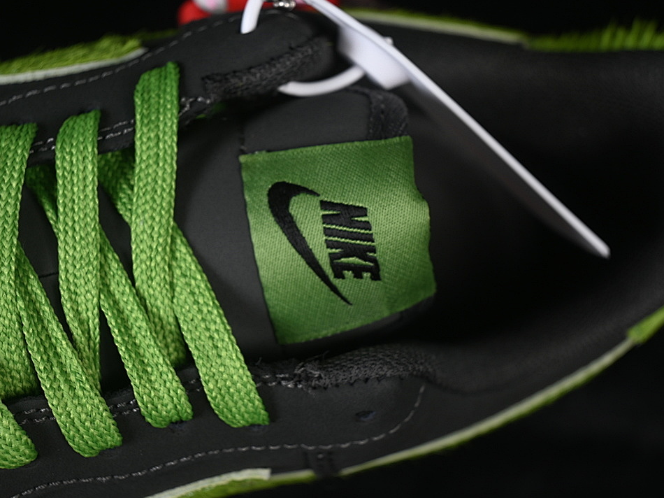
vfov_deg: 18.0
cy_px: 248
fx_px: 1573
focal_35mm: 82
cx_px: 294
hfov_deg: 23.8
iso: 160
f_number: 6.3
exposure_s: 1/60
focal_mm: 50
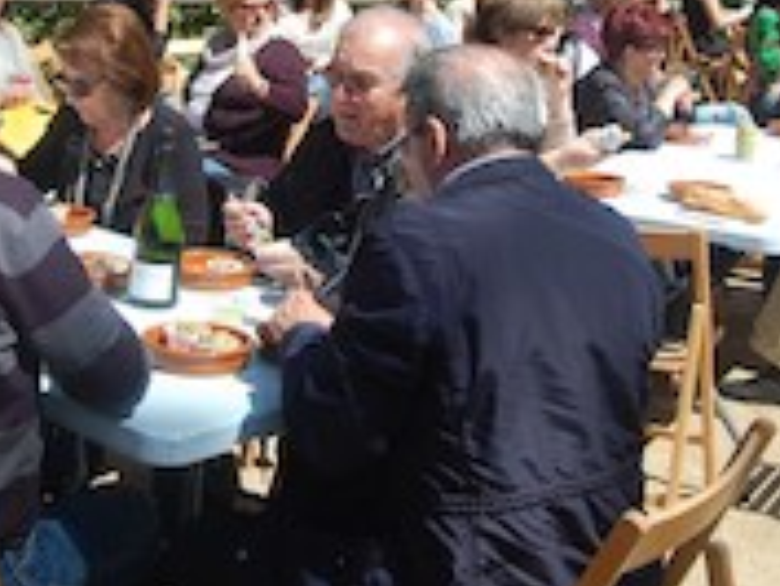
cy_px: 24
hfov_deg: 29.8
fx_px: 1466
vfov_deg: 21.9
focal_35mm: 65
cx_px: 366
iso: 200
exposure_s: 1/320
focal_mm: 20
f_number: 9
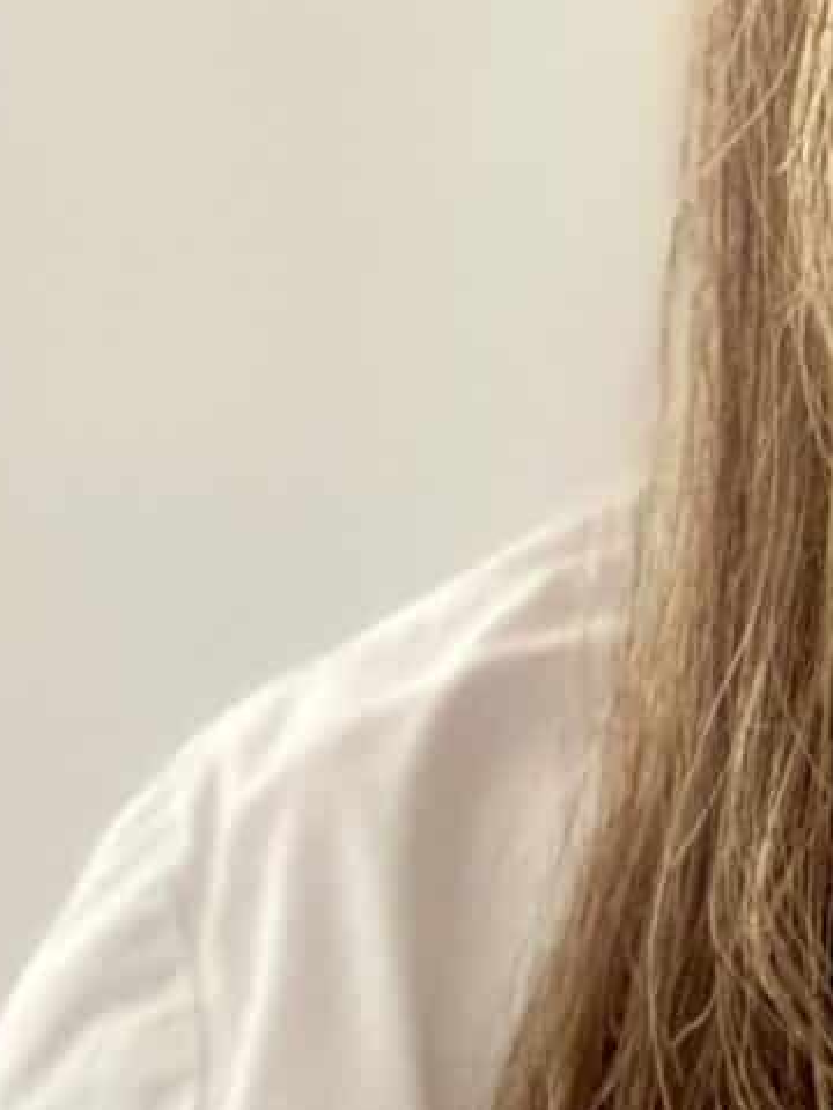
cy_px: -23
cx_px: 1675
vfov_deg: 15.1
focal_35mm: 128
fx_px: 4107
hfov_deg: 10.6
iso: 125
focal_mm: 2.71
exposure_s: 1/60
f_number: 2.2
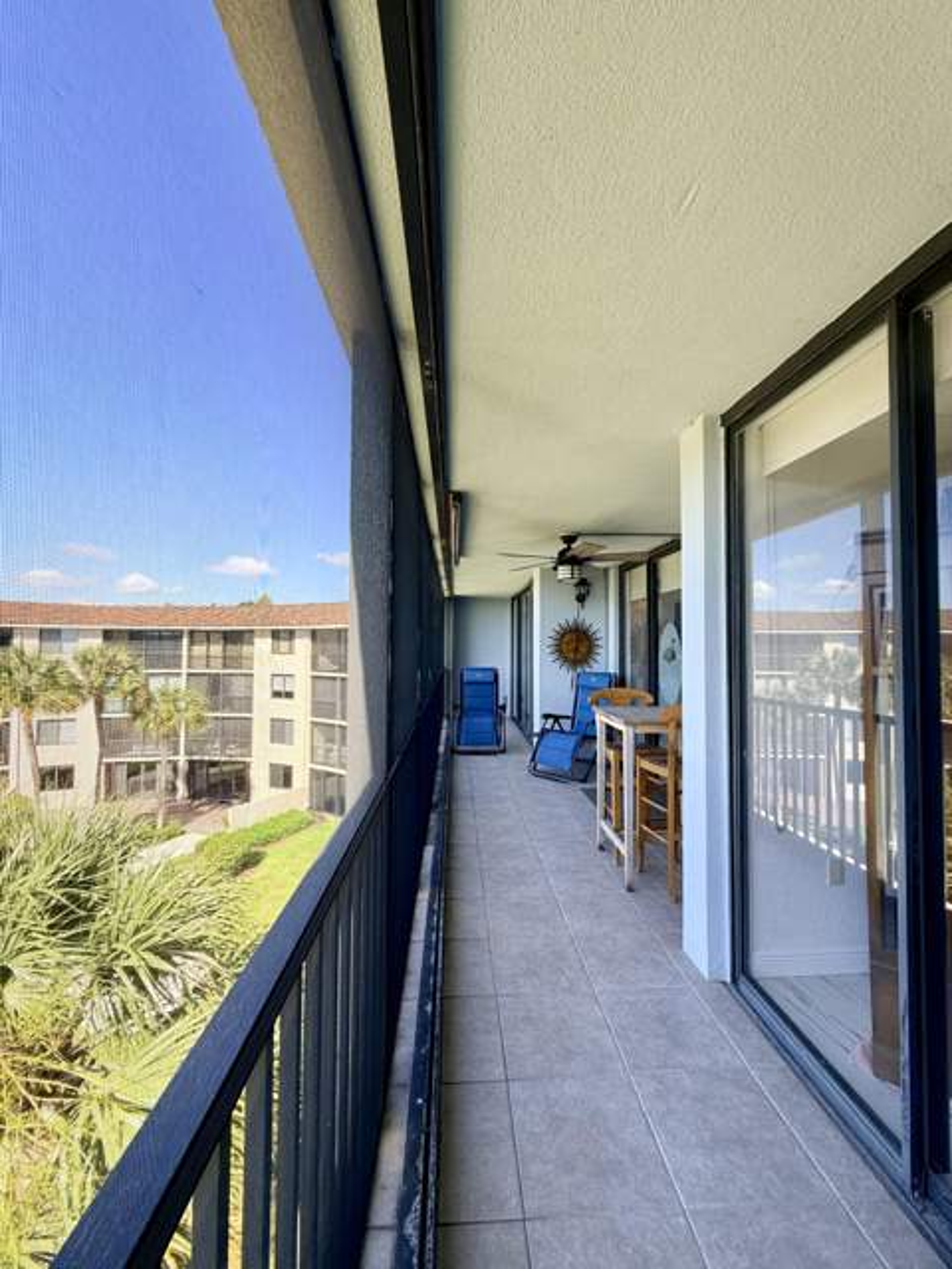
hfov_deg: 85.7
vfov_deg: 102.1
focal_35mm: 14
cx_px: 476
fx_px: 513
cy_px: 634
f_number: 2.2
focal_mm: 2.22
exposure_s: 1/216
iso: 64
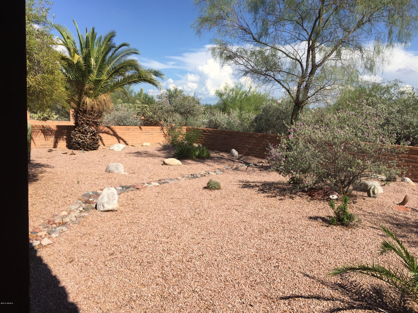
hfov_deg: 61.7
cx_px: 209
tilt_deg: -7.1
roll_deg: -3.2
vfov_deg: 48.2
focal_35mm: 29
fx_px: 350
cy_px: 156
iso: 32
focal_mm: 4.15
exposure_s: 1/2326
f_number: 2.2
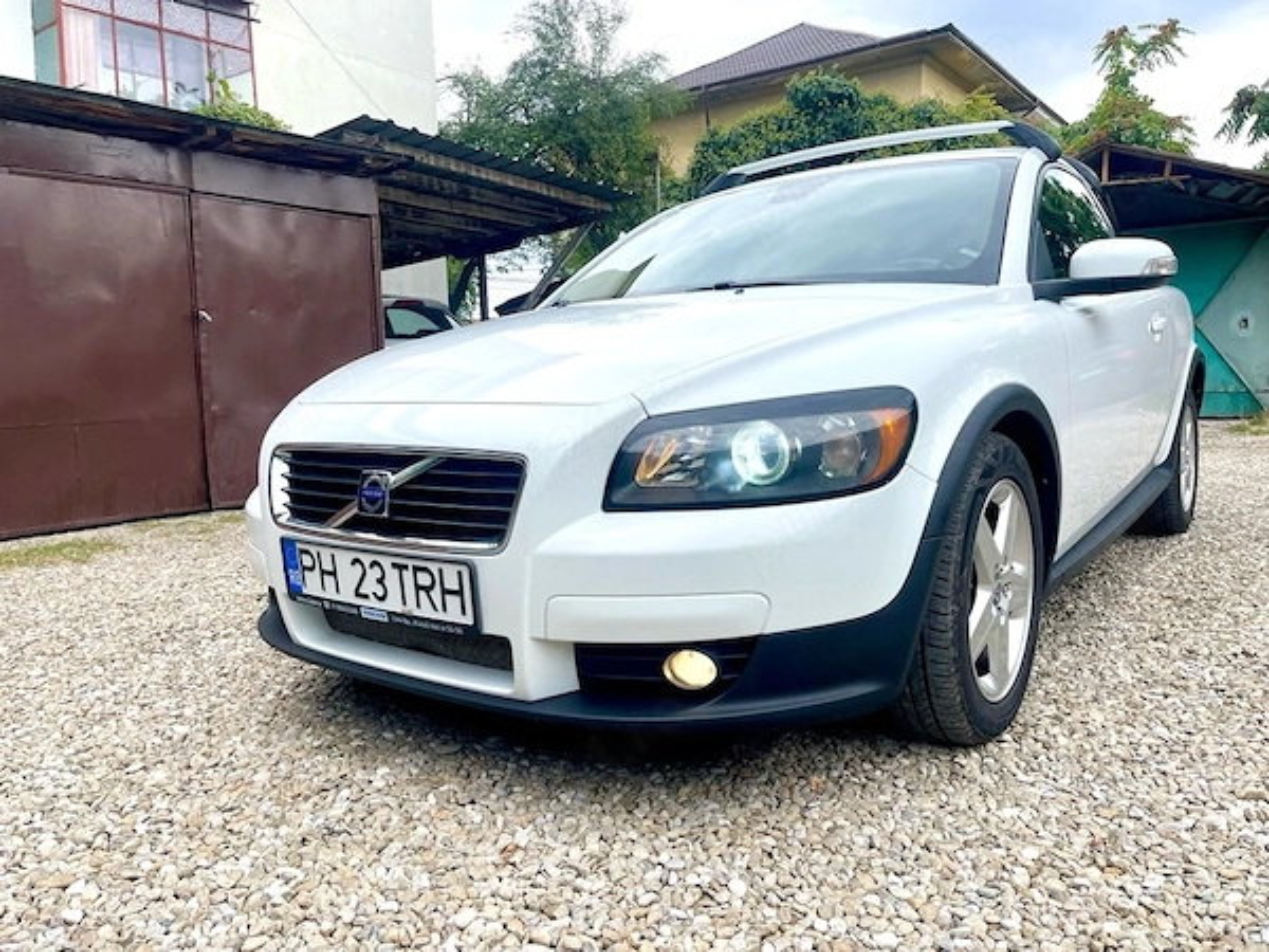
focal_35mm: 25
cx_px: 634
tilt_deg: -7.4
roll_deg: +1.3
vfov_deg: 54.9
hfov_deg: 69.4
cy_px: 476
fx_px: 916
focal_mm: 5.1
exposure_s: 1/1493
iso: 32
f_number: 1.6
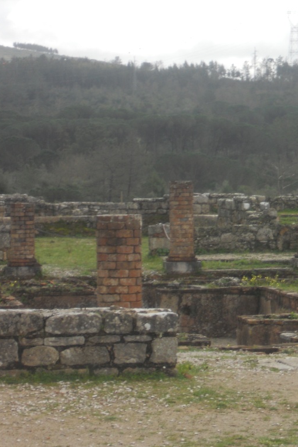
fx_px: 1875
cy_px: 223
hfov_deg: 9.1
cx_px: 256
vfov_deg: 13.6
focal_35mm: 151
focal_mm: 19.6
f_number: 5.9
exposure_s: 1/160
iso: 80
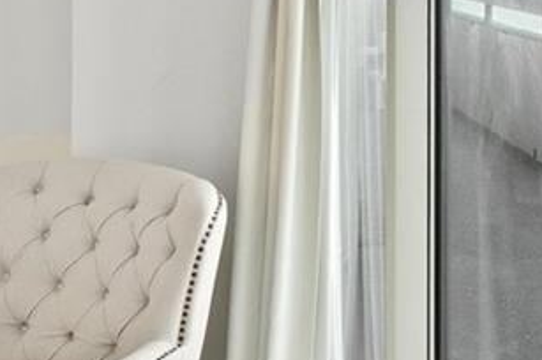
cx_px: 448
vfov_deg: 18.2
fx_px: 1098
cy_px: 11
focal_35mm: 73
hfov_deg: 27.1
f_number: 8
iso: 200
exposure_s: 1/15
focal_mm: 14
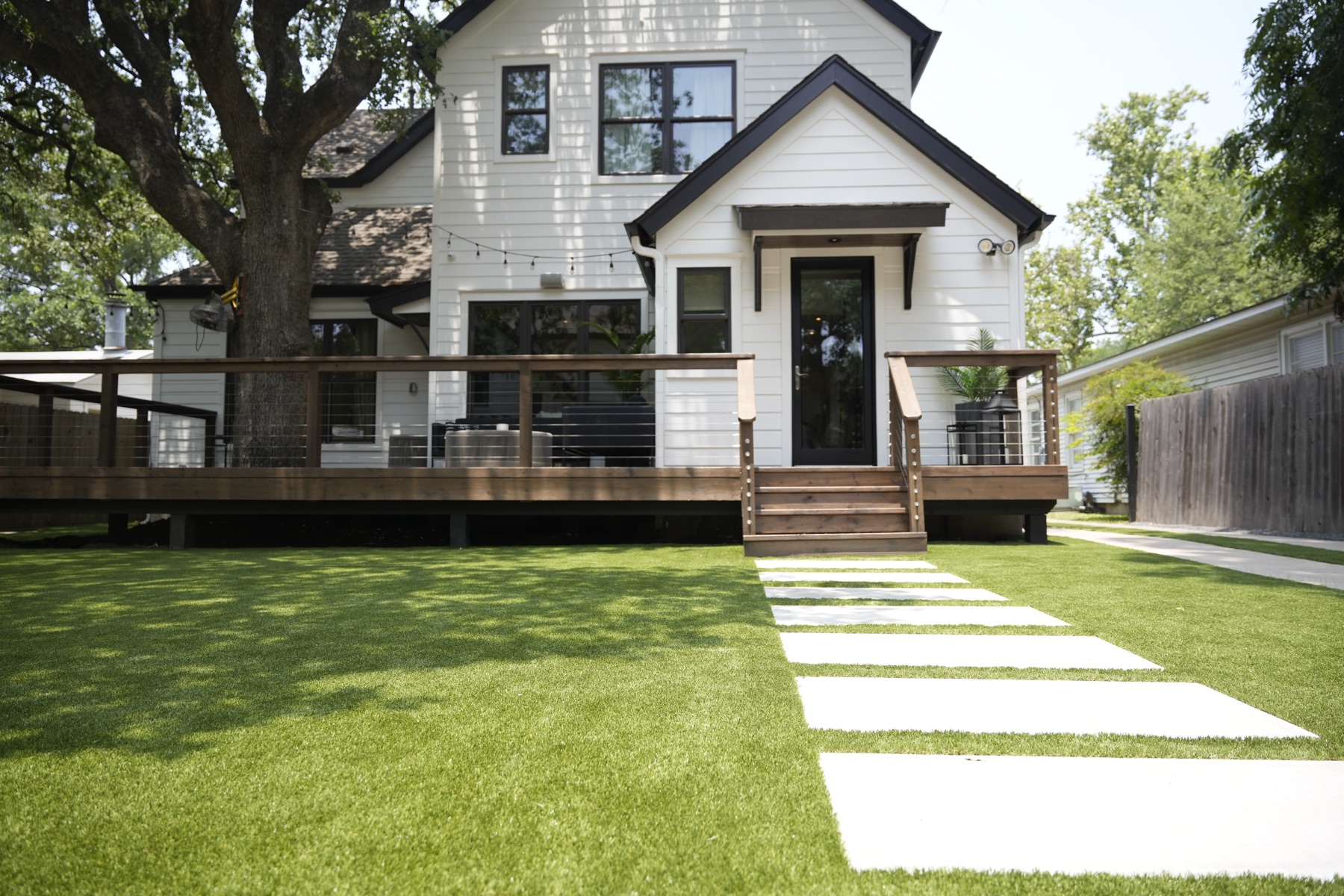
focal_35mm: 24
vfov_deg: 53.1
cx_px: 672
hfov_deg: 73.7
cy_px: 448
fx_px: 896
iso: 200
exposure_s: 1/800
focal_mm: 24
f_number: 3.2
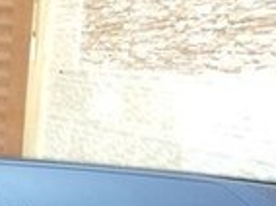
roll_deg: -1.5
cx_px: -148
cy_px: 386
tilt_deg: -14.8
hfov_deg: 13.7
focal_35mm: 135
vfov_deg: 10.3
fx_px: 1075
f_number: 2.2
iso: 40
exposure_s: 1/33
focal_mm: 4.15
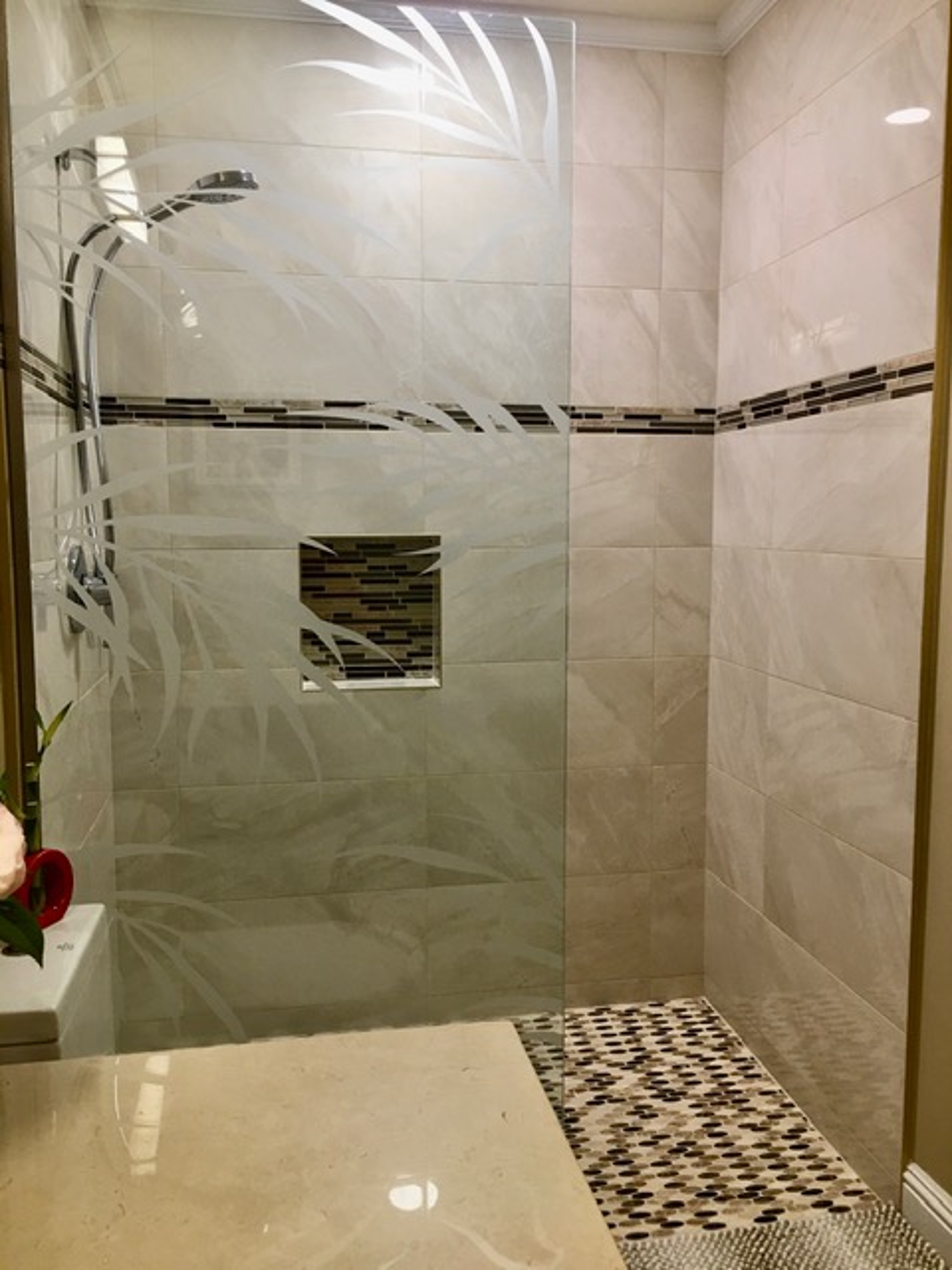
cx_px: 476
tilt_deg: -4.1
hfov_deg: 48.2
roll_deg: -0.9
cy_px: 635
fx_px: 1063
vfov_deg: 61.7
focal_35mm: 29
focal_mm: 4.15
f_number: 2.2
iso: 32
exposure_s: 1/15
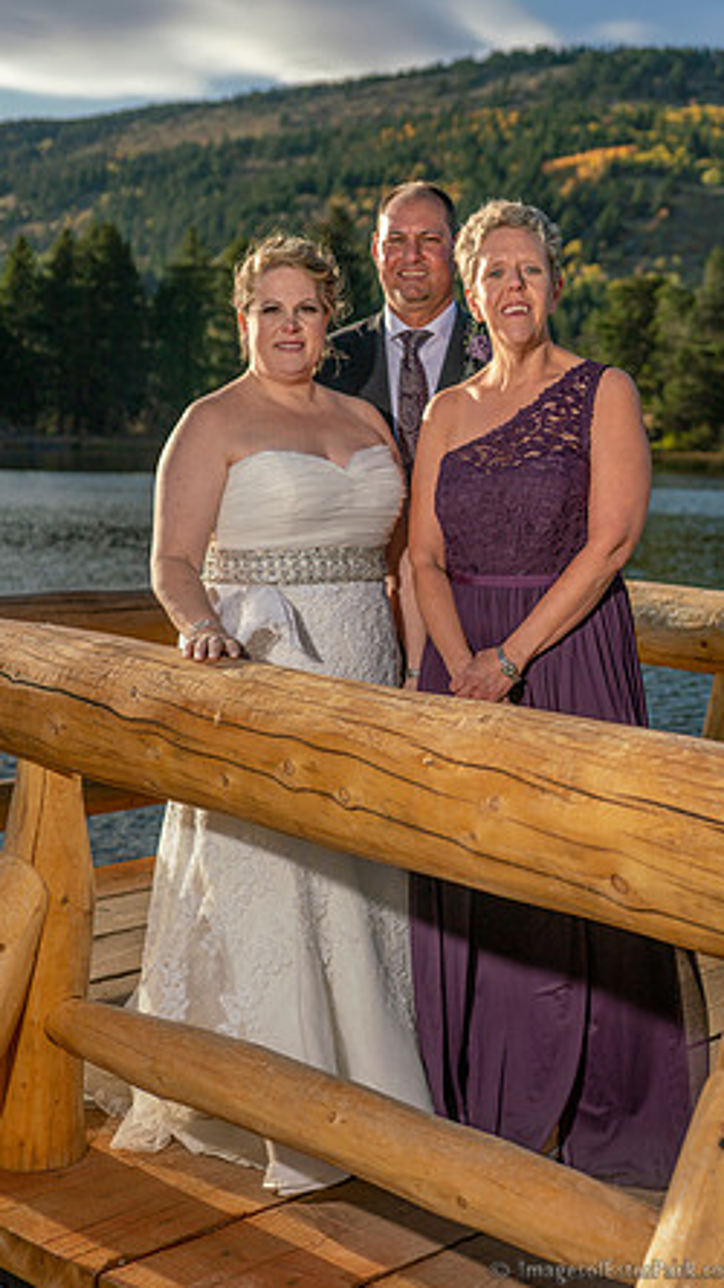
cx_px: 408
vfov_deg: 39.2
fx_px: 1811
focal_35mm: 53
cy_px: 640
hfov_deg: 22.6
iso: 250
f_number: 3.5
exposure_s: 1/4000
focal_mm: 50
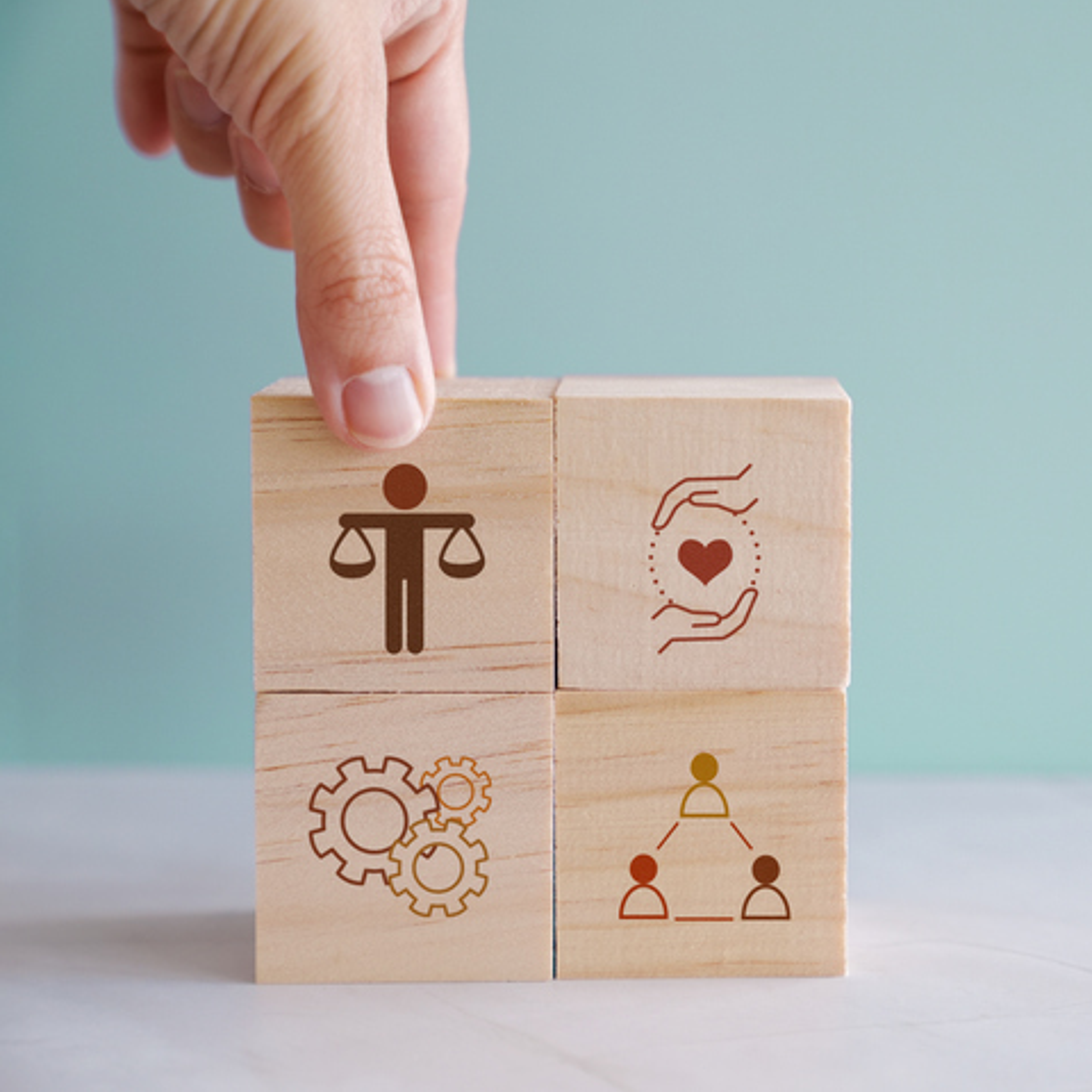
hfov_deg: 21.0
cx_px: 817
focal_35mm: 82
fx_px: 2927
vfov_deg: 21.1
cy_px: 545
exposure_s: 1/60
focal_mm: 64
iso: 400
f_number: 4
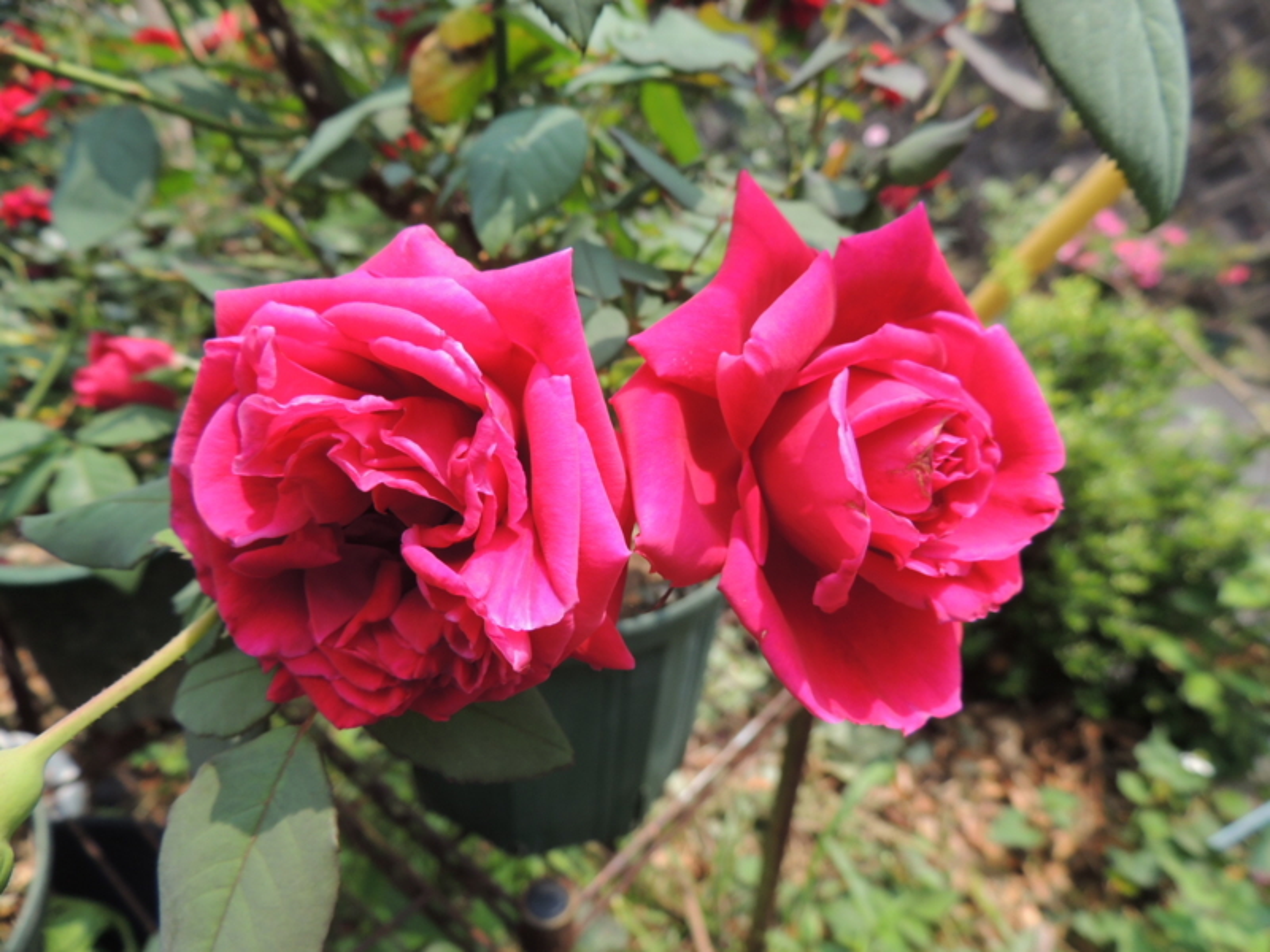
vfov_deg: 56.8
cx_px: 635
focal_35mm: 24
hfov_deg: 71.6
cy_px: 476
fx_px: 881
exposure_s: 1/640
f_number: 3
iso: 100
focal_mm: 4.3
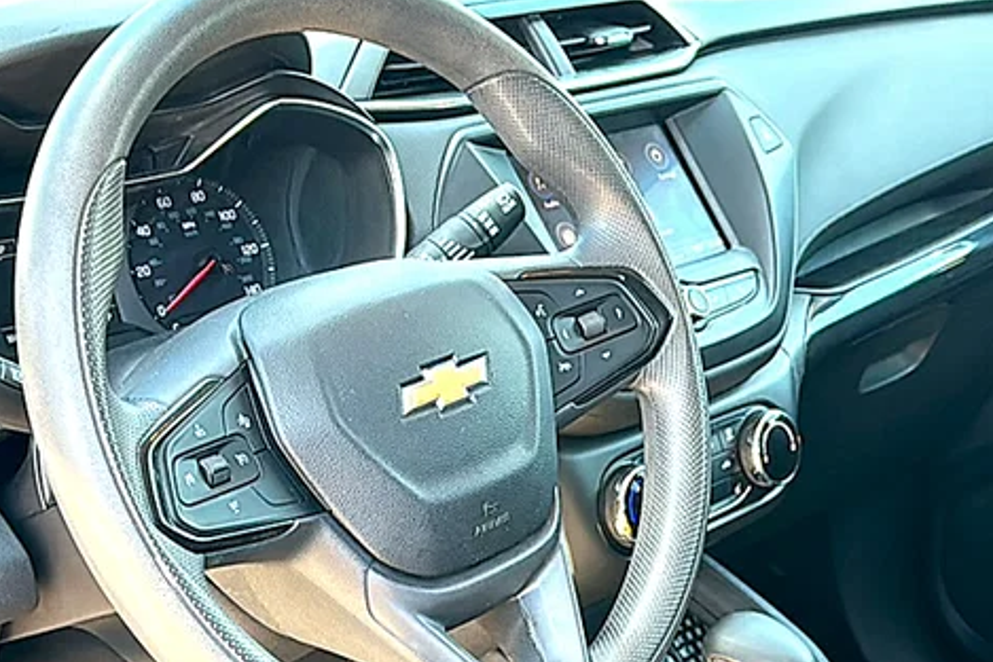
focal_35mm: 59
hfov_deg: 33.9
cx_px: 553
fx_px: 1628
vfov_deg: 22.9
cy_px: 471
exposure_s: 1/171
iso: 125
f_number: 1.78
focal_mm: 6.86
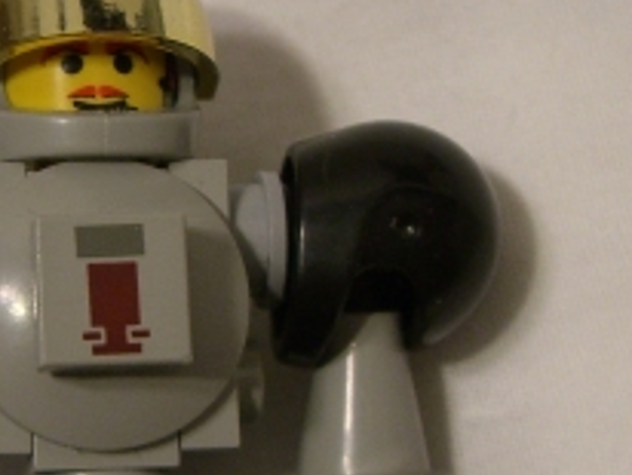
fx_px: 2157
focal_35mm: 118
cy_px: 316
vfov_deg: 12.6
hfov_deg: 16.5
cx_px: 104
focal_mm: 6.2
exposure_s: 1/25
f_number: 2.7
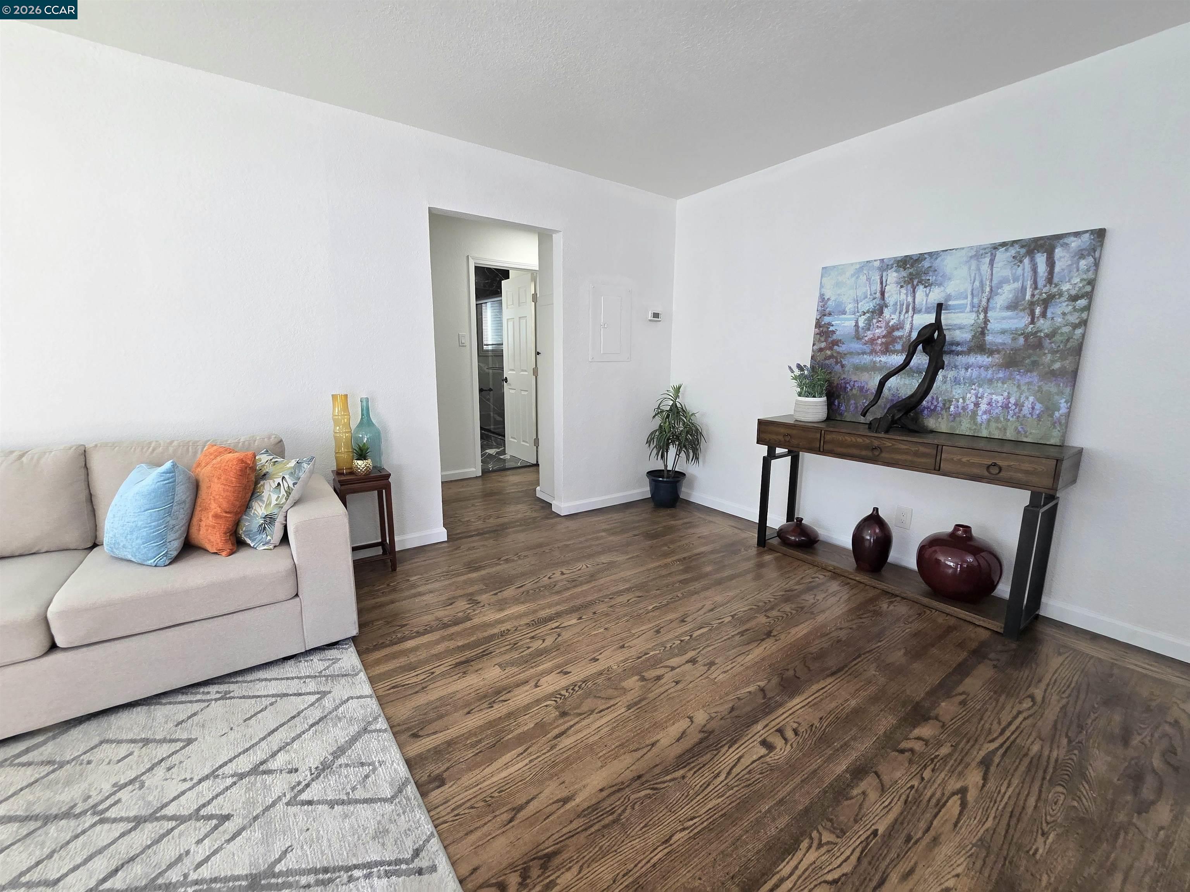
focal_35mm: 13
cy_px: 446
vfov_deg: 89.9
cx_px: 595
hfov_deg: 106.2
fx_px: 447
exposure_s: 1/120
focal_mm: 2.2
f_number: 2.2
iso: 160
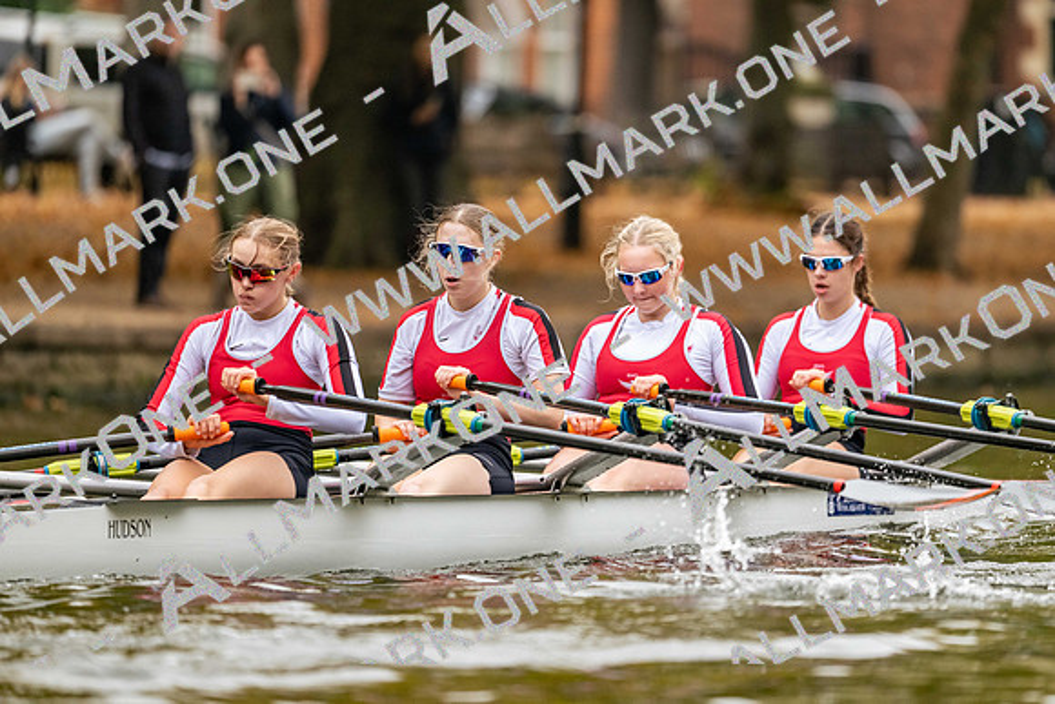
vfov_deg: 3.4
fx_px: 11724
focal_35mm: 400
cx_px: 528
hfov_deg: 5.2
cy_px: 352
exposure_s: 1/2500
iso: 2800
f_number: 4.5
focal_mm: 400
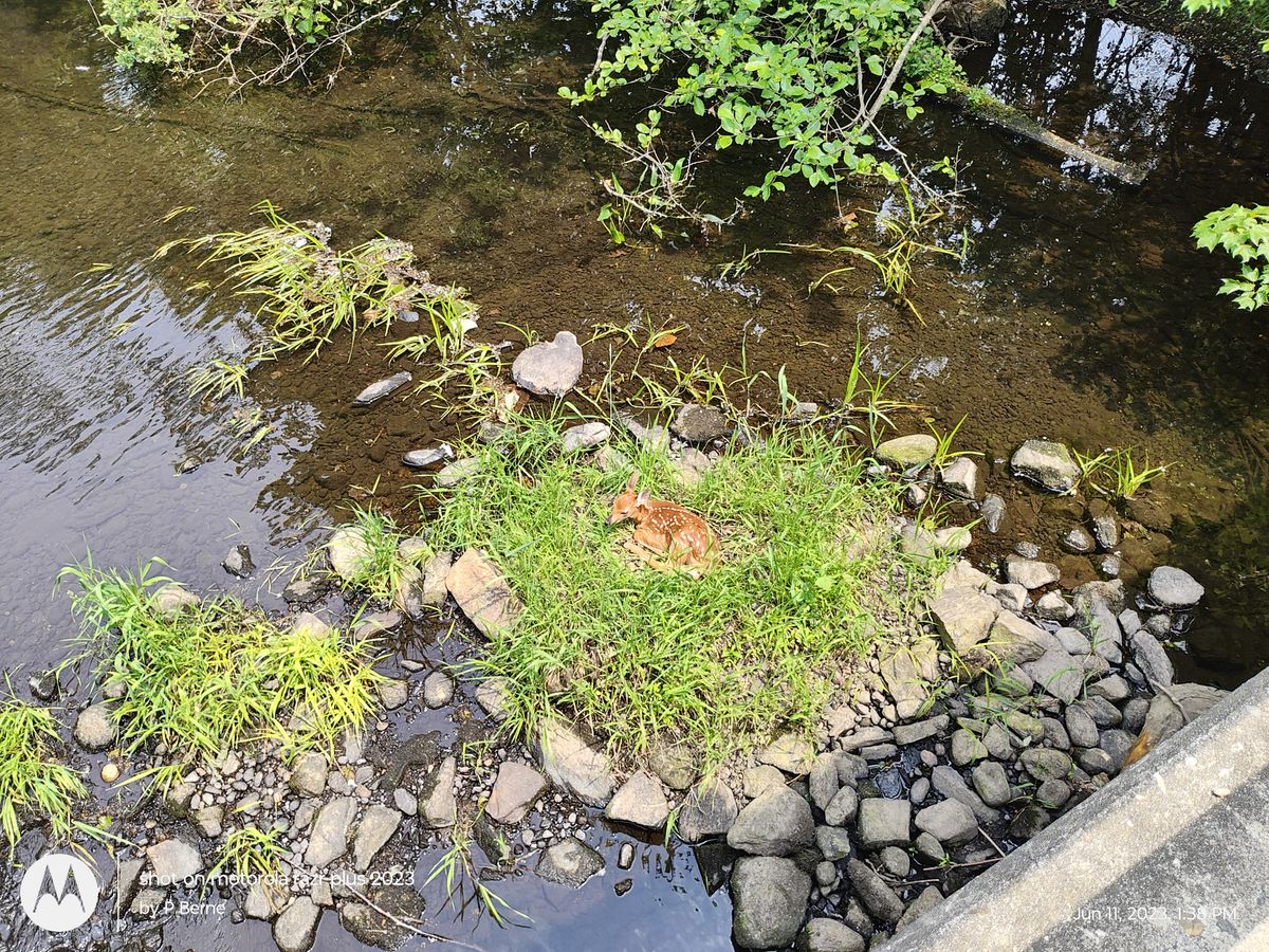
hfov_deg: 69.4
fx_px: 916
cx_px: 634
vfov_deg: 54.9
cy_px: 476
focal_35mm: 25
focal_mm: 4.15
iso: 101
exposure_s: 1/531
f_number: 1.5
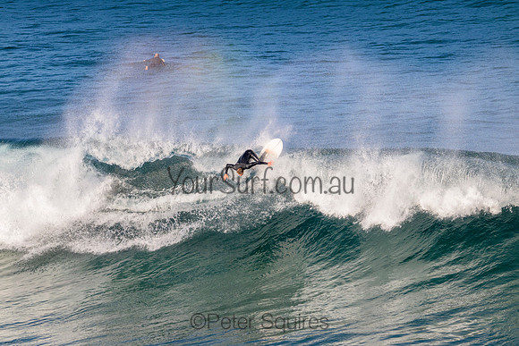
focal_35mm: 310
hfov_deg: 6.6
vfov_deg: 4.4
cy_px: 173
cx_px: 260
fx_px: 4470
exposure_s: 1/2000
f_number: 11
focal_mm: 310
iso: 1400
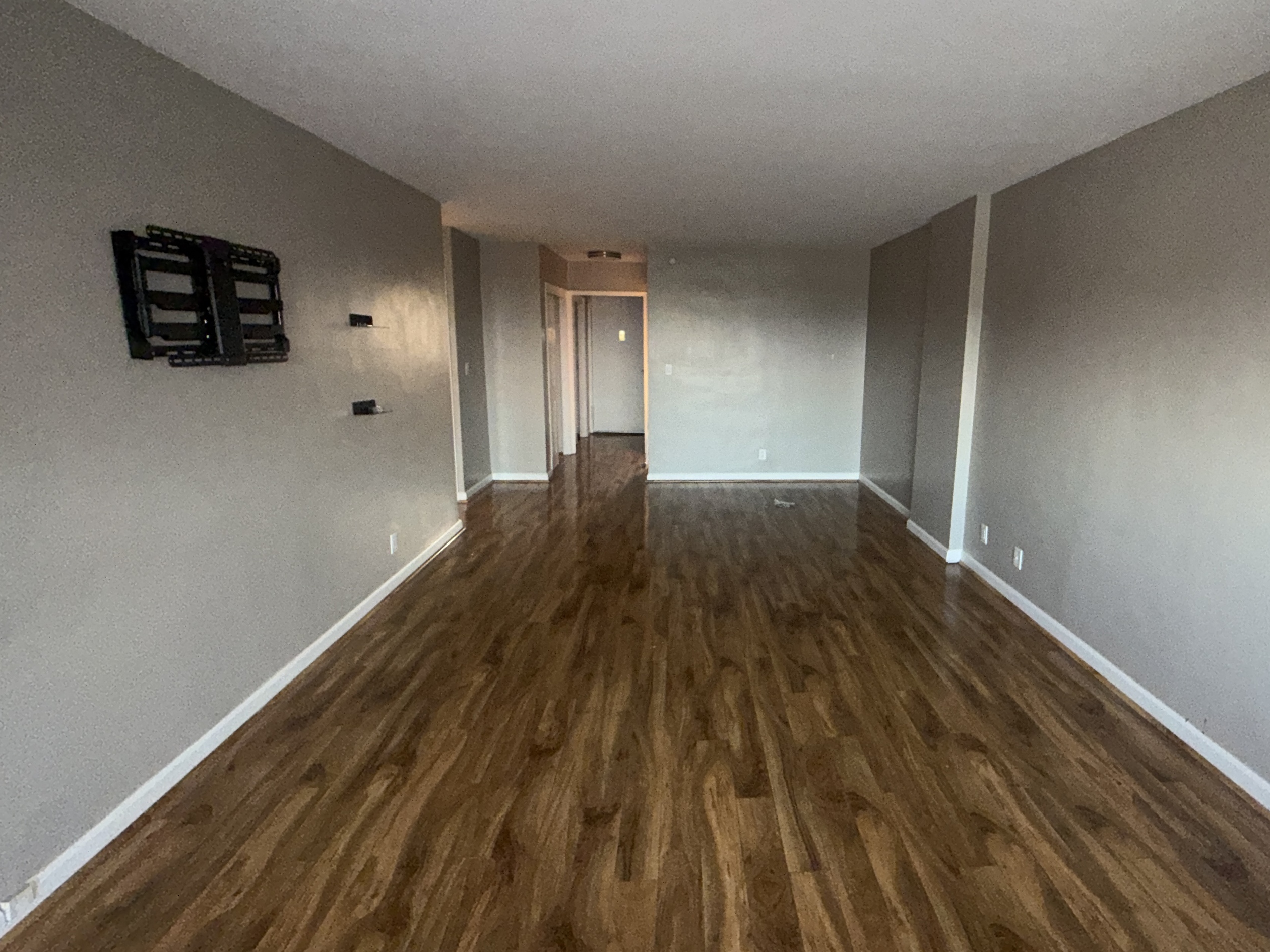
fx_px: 624
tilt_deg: -9.6
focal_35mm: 17
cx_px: 718
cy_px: 441
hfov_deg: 90.5
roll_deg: -0.7
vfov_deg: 74.6
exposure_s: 1/60
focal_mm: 2.22
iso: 320
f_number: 2.2
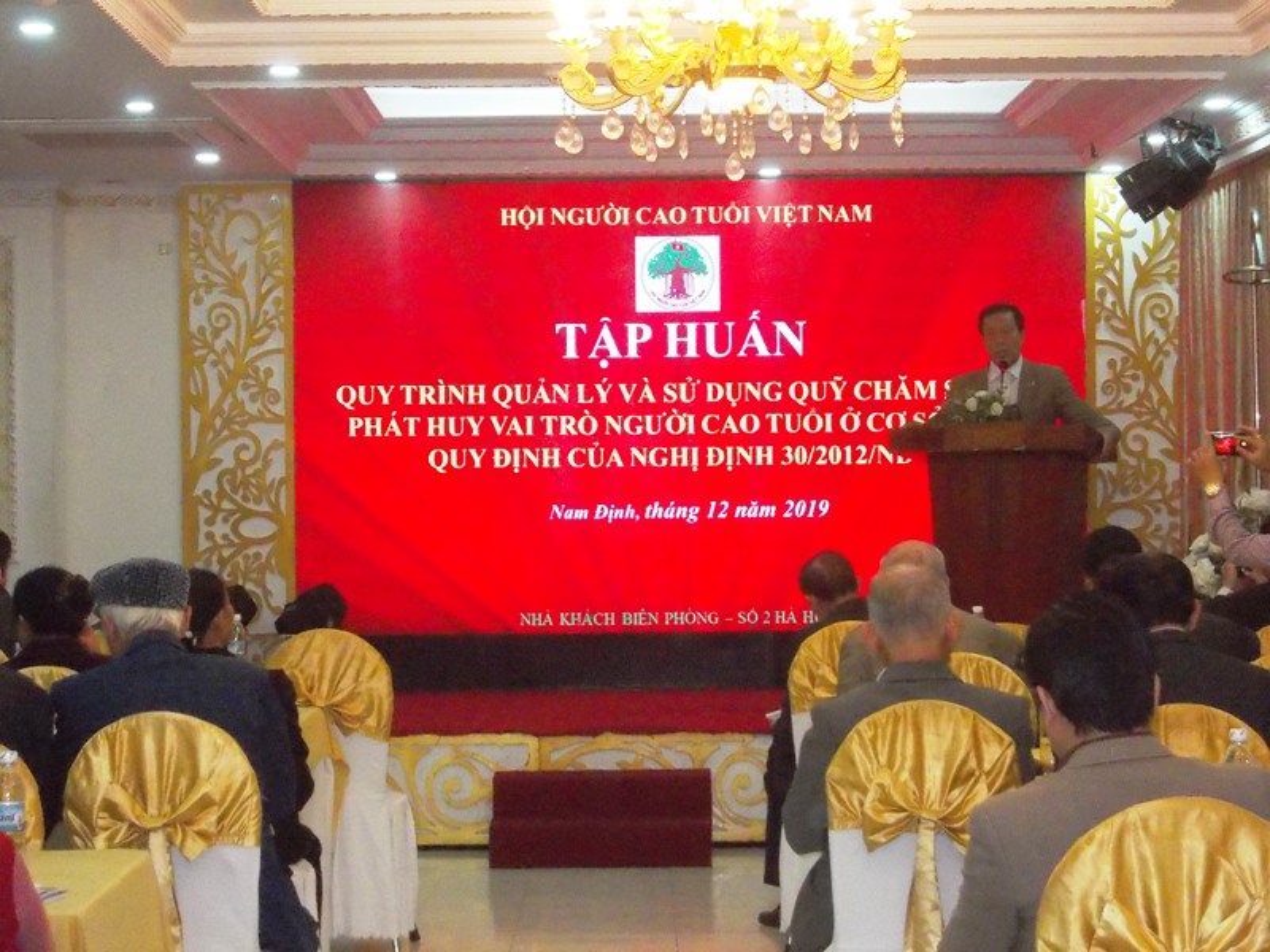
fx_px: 3008
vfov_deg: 18.0
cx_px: 635
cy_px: 476
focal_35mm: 82
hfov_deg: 23.8
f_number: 4.8
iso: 800
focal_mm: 11.6
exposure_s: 1/60
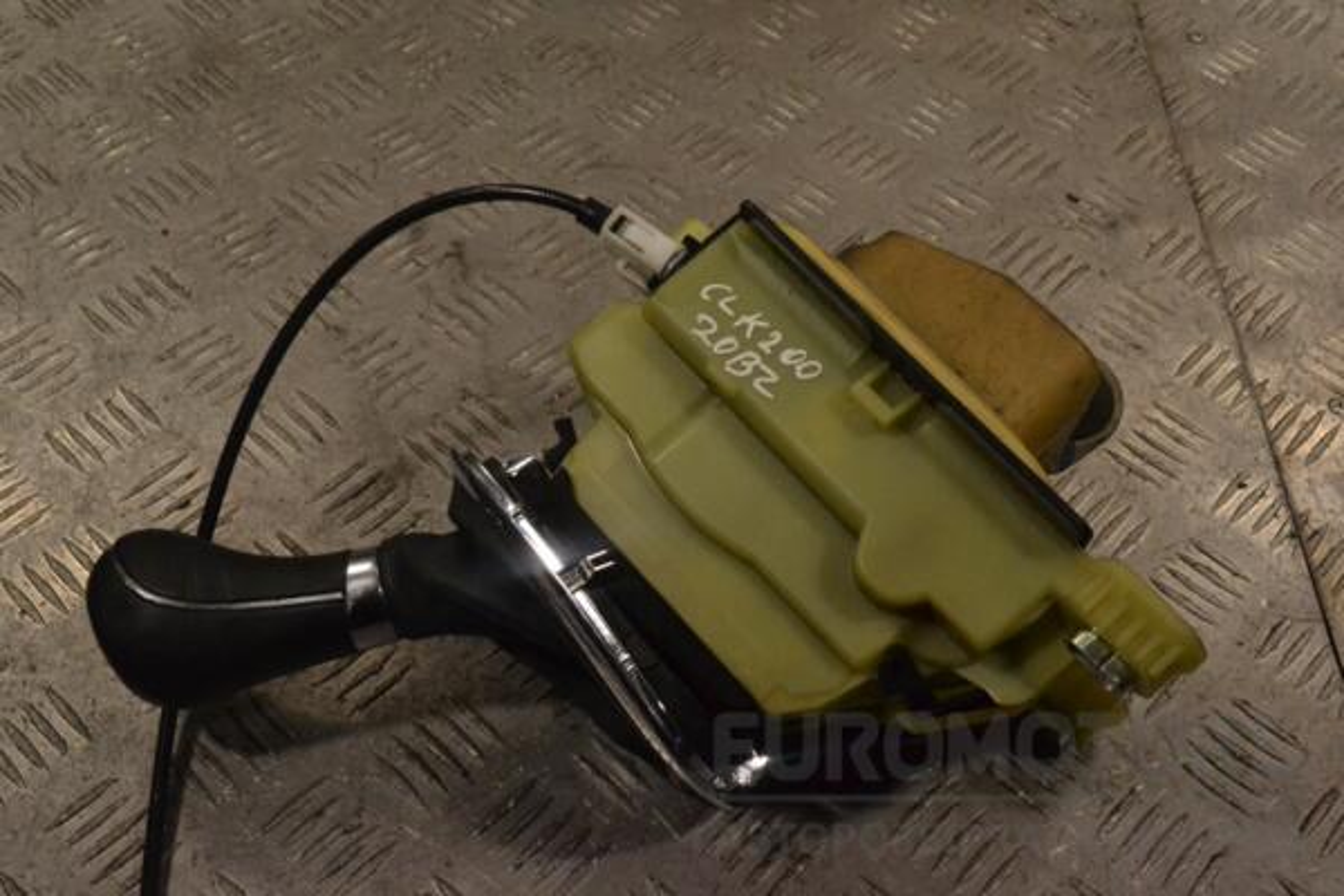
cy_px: 448
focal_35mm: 42
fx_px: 1568
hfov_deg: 46.4
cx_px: 672
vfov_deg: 31.9
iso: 3200
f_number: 13
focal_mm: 28
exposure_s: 1/640
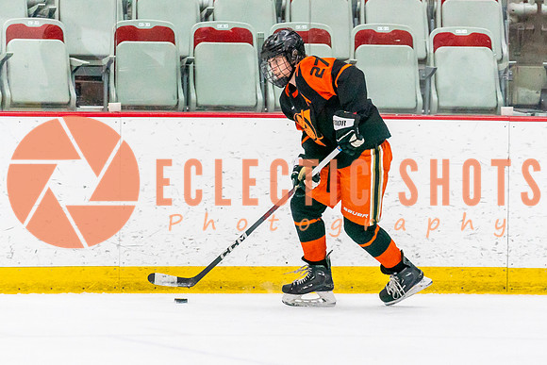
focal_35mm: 357
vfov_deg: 3.8
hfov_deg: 5.8
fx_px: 5432
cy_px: 222
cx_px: 304
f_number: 2.8
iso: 3200
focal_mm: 200
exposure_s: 1/1250
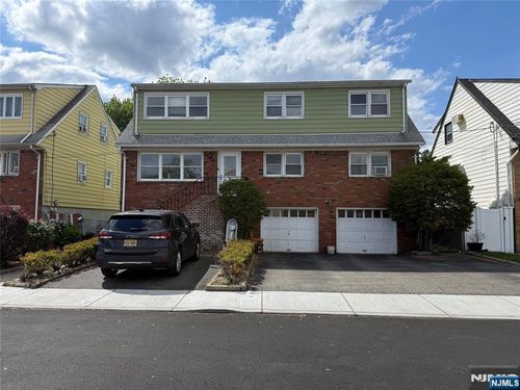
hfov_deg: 71.6
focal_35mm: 24
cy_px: 195
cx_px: 260
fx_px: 361
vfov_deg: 56.8
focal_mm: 6.76
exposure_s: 1/7353
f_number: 1.78
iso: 80
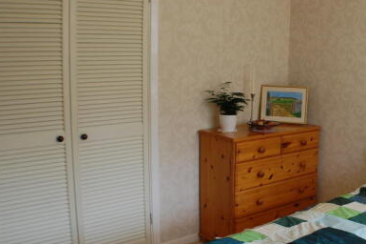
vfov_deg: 23.0
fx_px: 598
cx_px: 277
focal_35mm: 59
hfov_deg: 33.3
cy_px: 128
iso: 400
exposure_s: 1/125
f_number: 5.6
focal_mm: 23
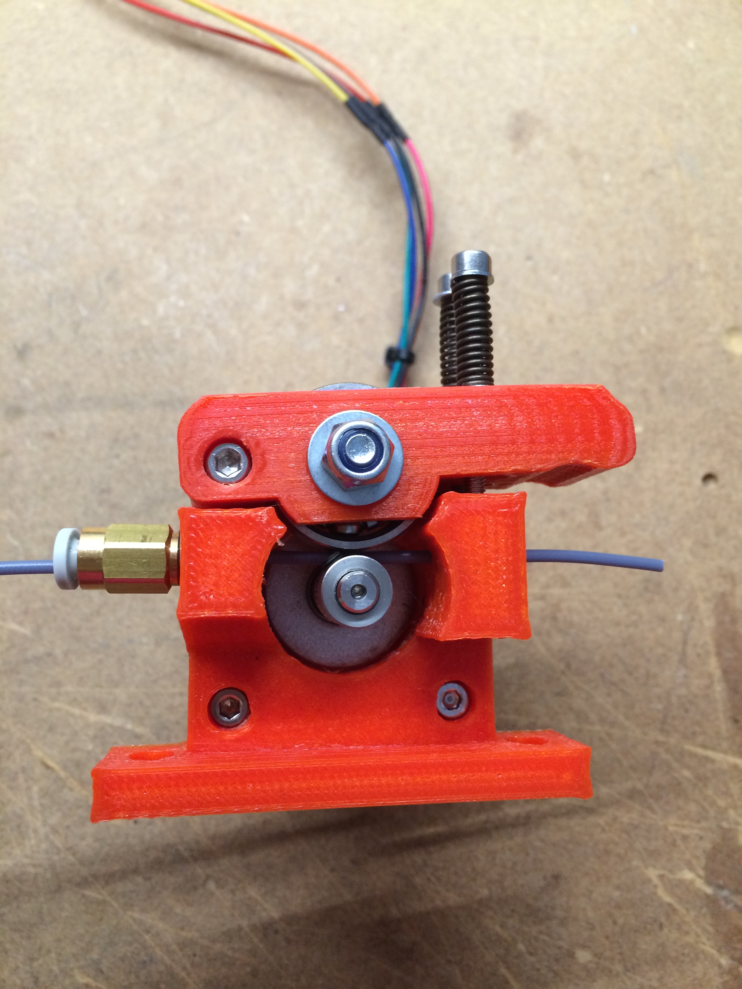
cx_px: 371
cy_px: 494
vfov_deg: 60.0
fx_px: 857
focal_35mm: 30
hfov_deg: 46.8
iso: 200
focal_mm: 4.12
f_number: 2.2
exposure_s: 1/33
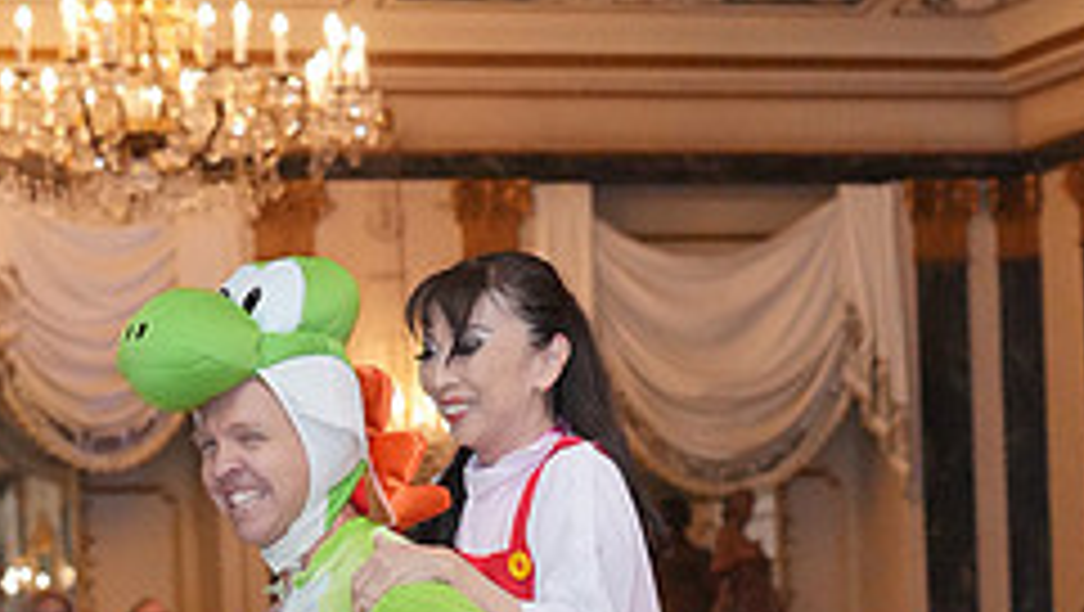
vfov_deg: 9.5
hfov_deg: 17.0
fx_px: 3624
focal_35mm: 126
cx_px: 331
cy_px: 832
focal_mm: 50
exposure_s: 1/250
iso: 8000
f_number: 3.2
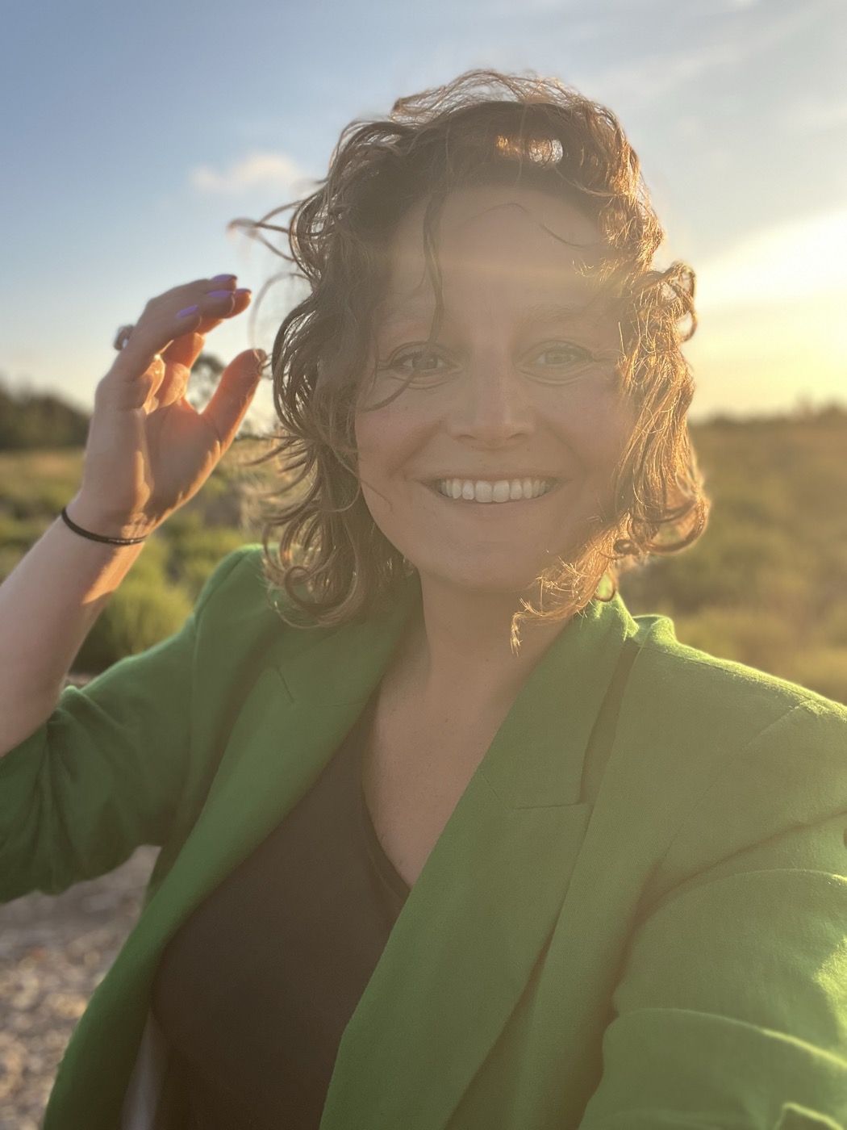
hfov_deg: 46.8
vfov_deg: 60.0
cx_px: 424
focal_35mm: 30
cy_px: 565
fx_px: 979
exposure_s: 1/182
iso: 25
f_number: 2.2
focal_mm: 2.71
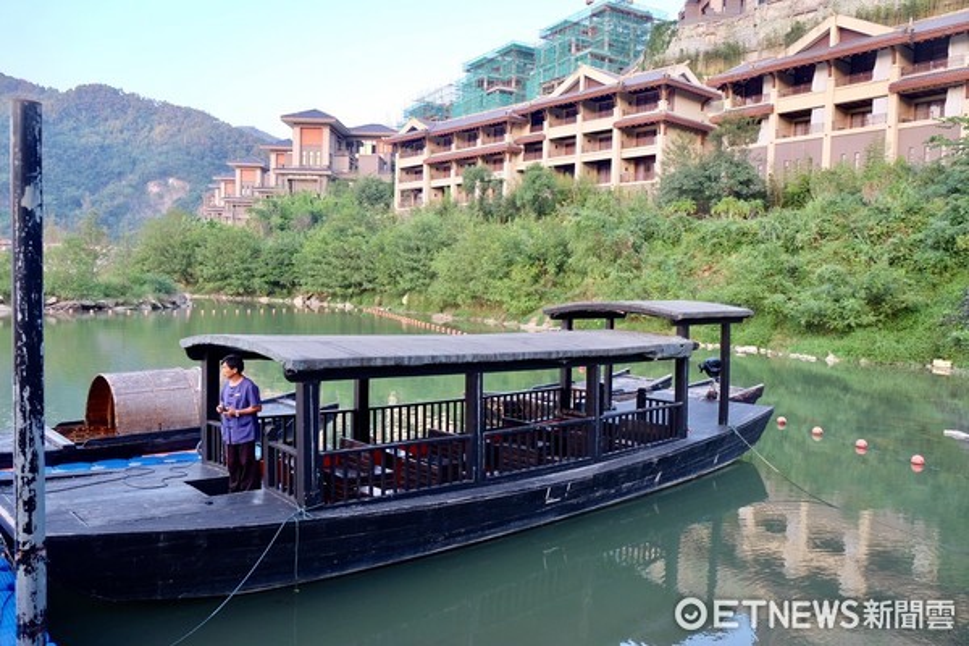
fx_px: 727
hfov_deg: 67.4
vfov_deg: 47.9
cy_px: 323
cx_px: 484
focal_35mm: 27
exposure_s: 1/150
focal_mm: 18
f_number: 3.6
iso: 400
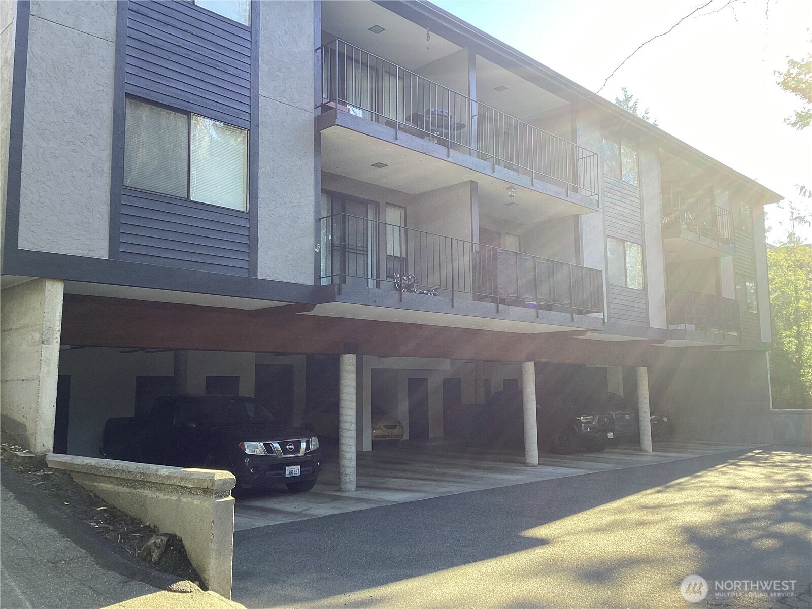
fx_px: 727
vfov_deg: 45.4
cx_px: 406
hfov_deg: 58.4
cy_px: 304
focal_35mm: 31
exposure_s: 1/120
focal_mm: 3.3
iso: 32
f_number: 2.4
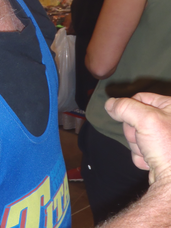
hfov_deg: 17.1
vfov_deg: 23.2
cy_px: 80
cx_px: -12
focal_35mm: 84
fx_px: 553
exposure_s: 1/30
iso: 64
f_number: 3.5
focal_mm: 5
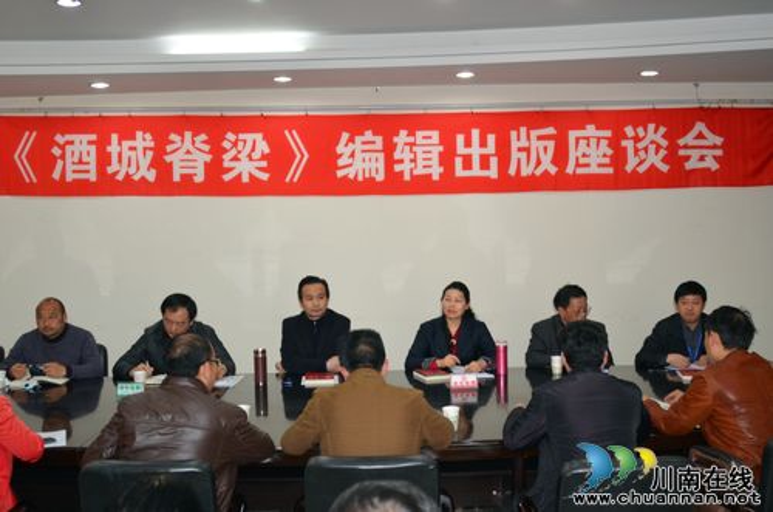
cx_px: 386
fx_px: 900
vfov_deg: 31.7
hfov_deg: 46.5
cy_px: 256
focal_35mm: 42
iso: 450
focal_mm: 28
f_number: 3.5
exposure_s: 1/60
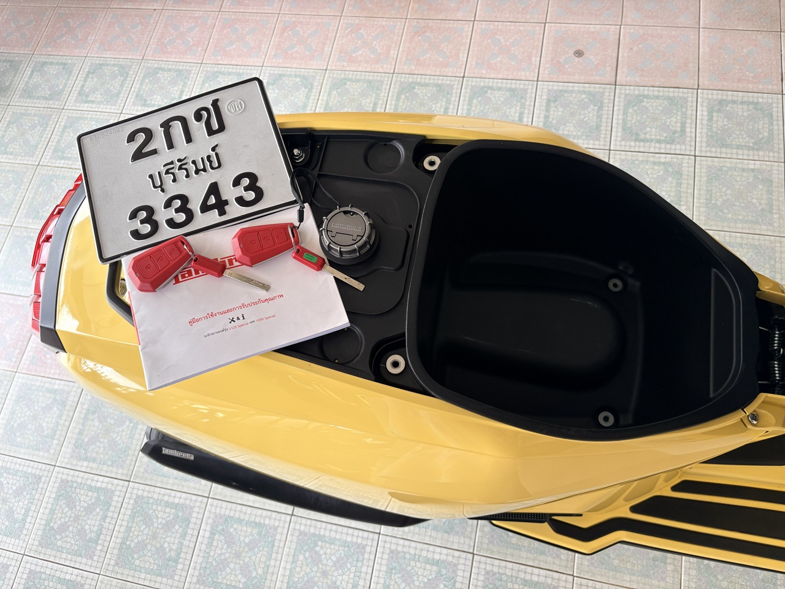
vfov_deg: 53.1
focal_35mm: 26
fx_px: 590
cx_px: 392
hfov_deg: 67.3
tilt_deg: -67.4
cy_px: 294
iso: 50
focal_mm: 5.96
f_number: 1.6
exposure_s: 1/122
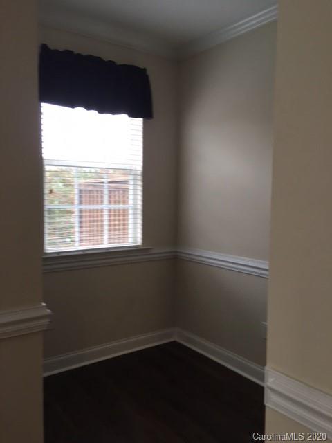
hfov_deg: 48.2
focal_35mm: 29
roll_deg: -2.1
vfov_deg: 61.7
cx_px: 166
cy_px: 222
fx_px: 371
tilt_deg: -3.3
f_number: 2.2
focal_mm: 4.15
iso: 64
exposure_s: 1/30
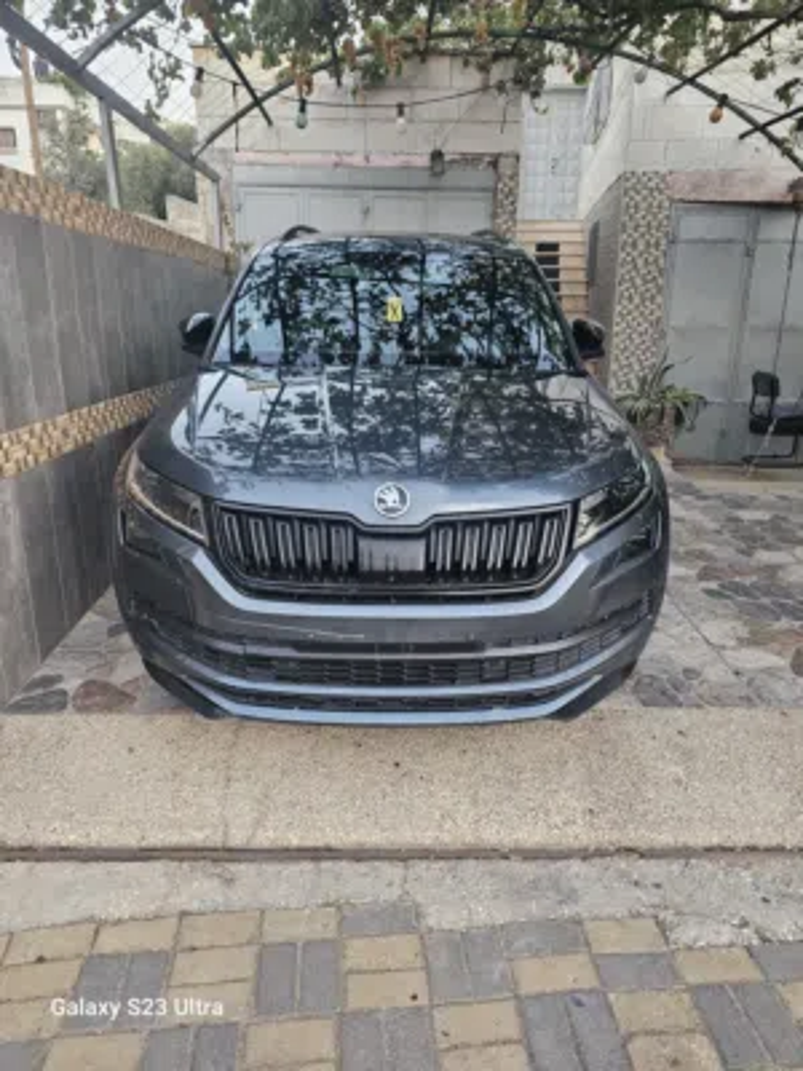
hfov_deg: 58.9
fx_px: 711
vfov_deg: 73.9
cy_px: 536
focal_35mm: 23
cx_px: 402
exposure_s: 1/100
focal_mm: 6.3
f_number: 1.7
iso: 640
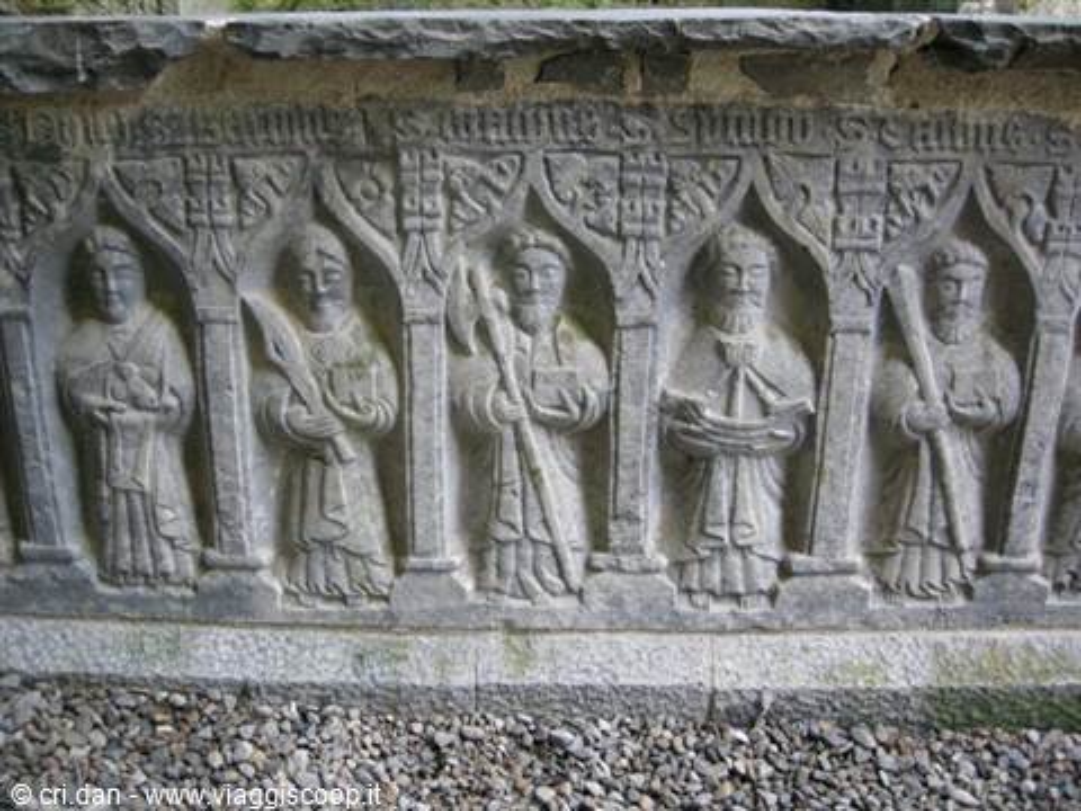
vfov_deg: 39.7
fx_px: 1124
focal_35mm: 36
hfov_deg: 51.4
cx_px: 540
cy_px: 406
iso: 223
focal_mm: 7.5
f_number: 2.7
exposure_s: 1/51.3
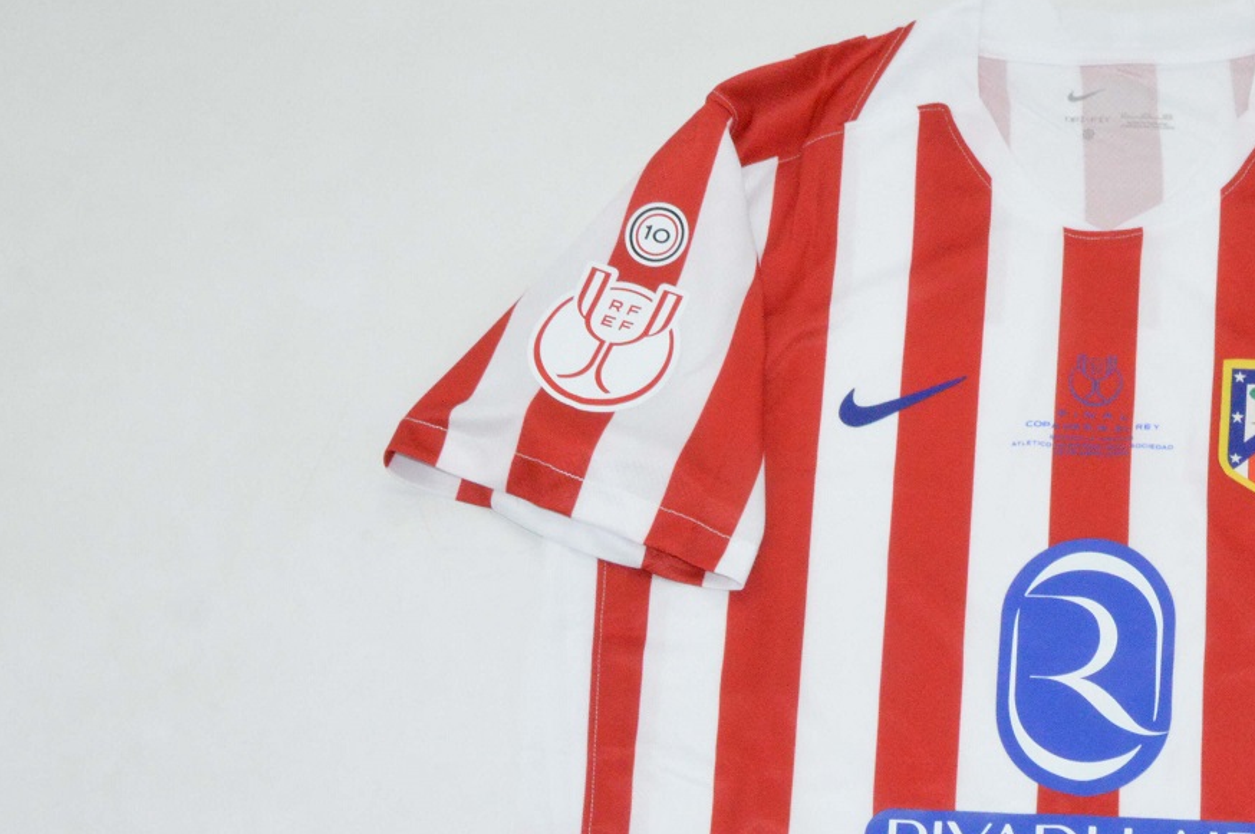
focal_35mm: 65
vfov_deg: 20.4
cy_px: 777
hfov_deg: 29.8
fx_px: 2265
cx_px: 1106
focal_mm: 21
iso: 3200
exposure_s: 1/200
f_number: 22
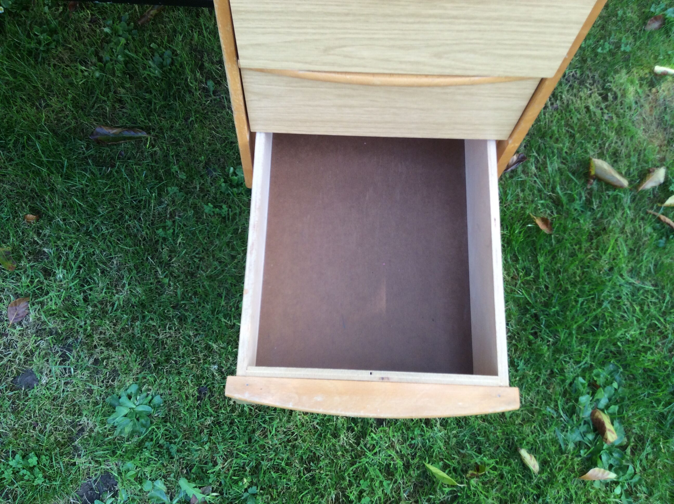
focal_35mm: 32
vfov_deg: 44.1
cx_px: 337
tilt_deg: -70.3
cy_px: 252
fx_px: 622
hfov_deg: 56.9
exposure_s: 1/100
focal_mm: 3.3
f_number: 2.4
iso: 40
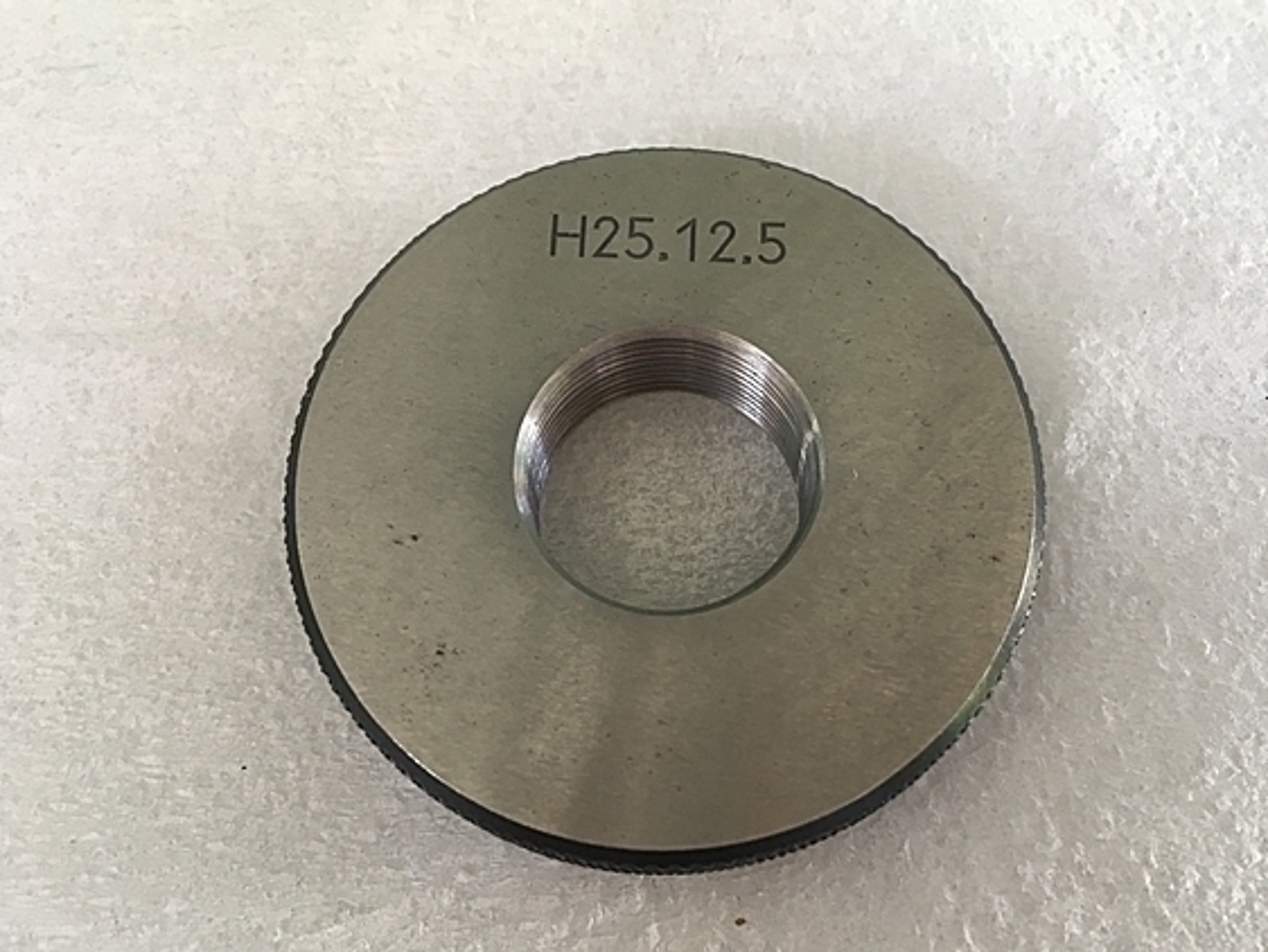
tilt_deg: -74.3
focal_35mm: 33
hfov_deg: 55.2
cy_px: 465
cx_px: 706
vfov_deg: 43.0
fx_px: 1209
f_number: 2.2
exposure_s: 1/30
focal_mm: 4.15
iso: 64
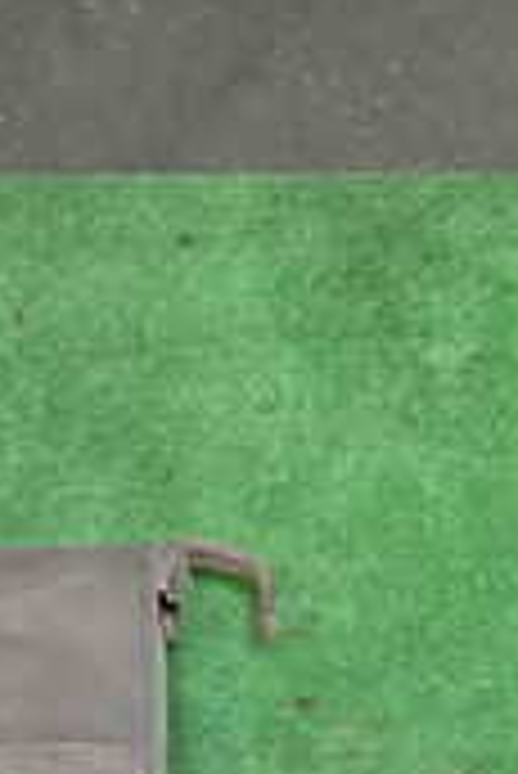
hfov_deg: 12.6
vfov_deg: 18.4
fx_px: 2348
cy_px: 702
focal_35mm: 109
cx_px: 257
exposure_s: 1/30
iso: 200
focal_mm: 5.4
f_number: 2.3
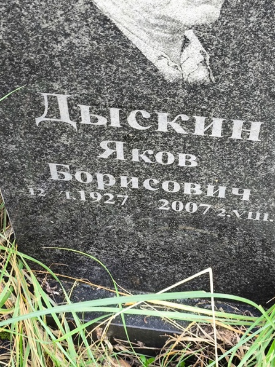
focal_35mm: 67
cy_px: 183
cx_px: 126
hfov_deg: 21.9
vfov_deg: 29.0
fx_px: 710
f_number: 1.7
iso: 100
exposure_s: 1/60
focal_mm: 4.71
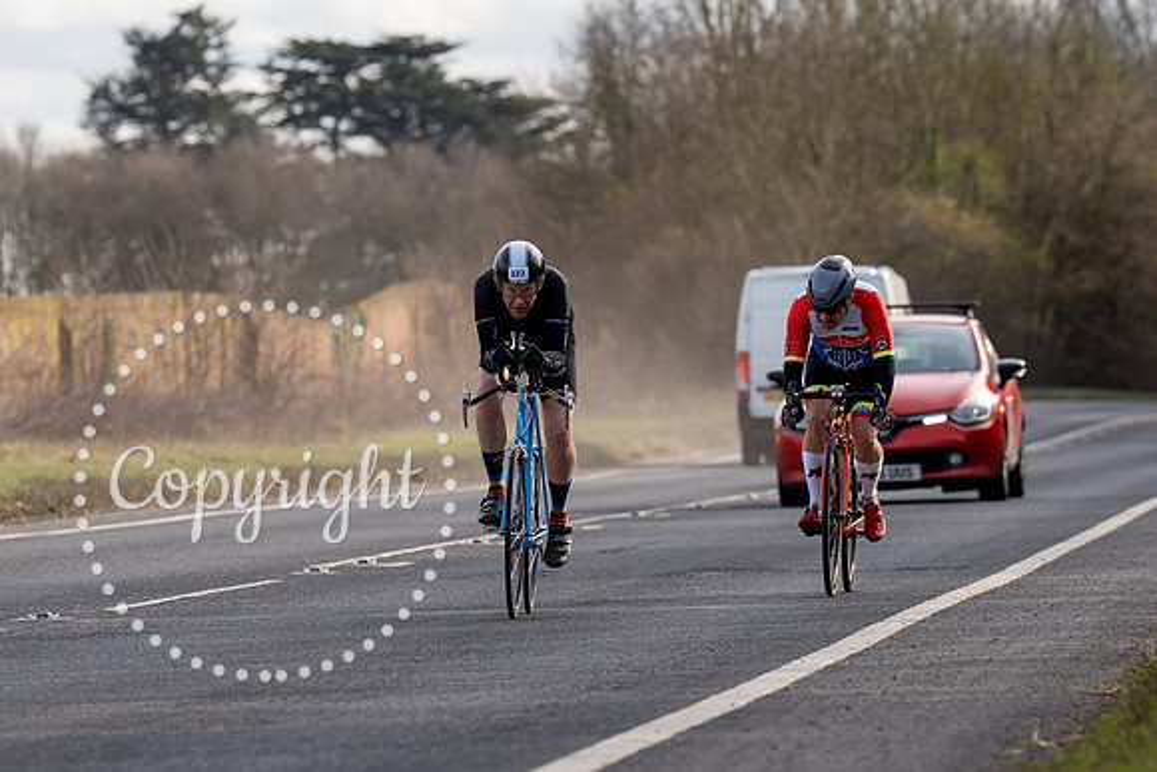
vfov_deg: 4.7
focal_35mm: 291
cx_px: 590
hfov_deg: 7.1
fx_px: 9344
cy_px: 328
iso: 125
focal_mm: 160
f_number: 4
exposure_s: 1/800
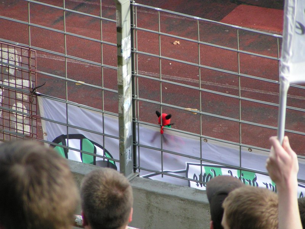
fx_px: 2996
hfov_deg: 5.8
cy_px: 114
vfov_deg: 4.4
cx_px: 152
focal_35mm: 340
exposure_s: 1/400
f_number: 3.5
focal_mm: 52
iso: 200
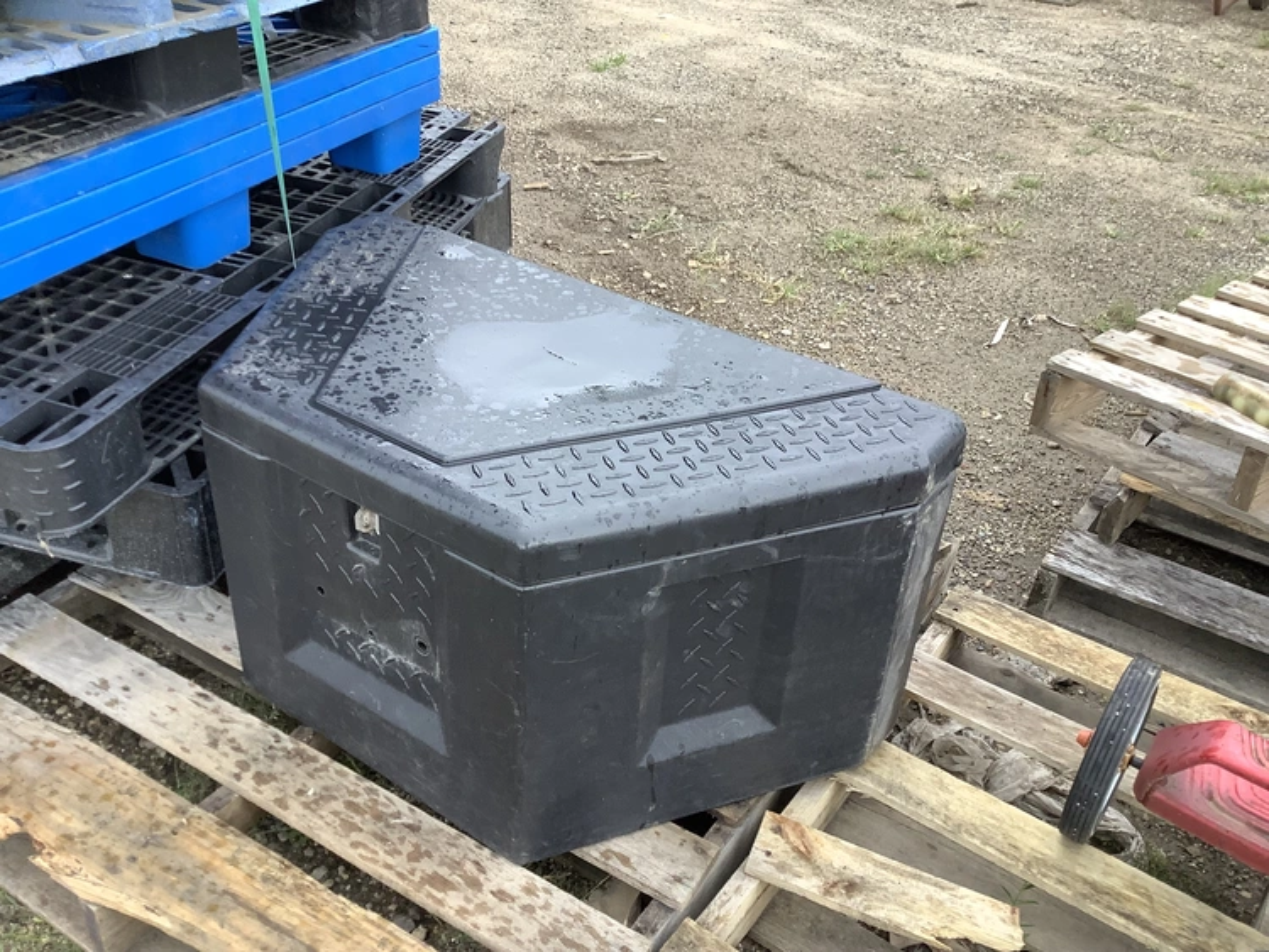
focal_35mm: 31
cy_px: 476
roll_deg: +1.3
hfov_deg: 58.3
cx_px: 634
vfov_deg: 45.5
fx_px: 1137
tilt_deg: -34.9
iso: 64
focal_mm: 3.3
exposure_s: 1/120
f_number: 2.4
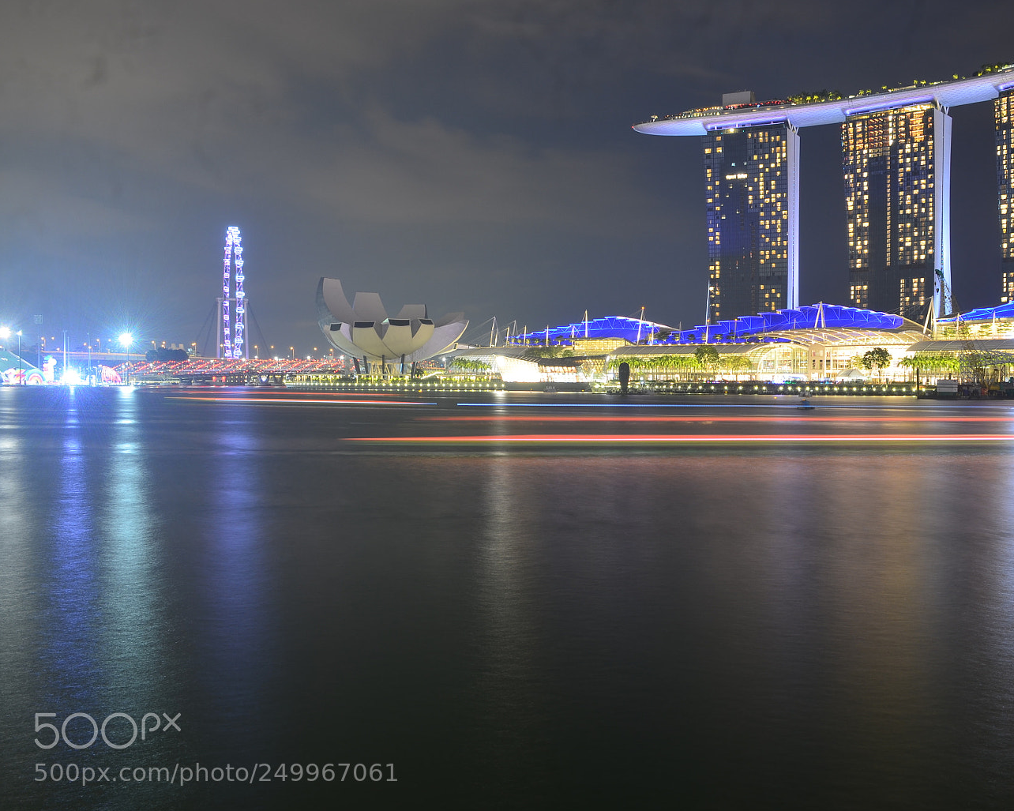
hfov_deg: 51.1
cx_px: 617
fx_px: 1050
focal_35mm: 35
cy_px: 417
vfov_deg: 42.2
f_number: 9
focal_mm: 20
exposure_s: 25
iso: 100
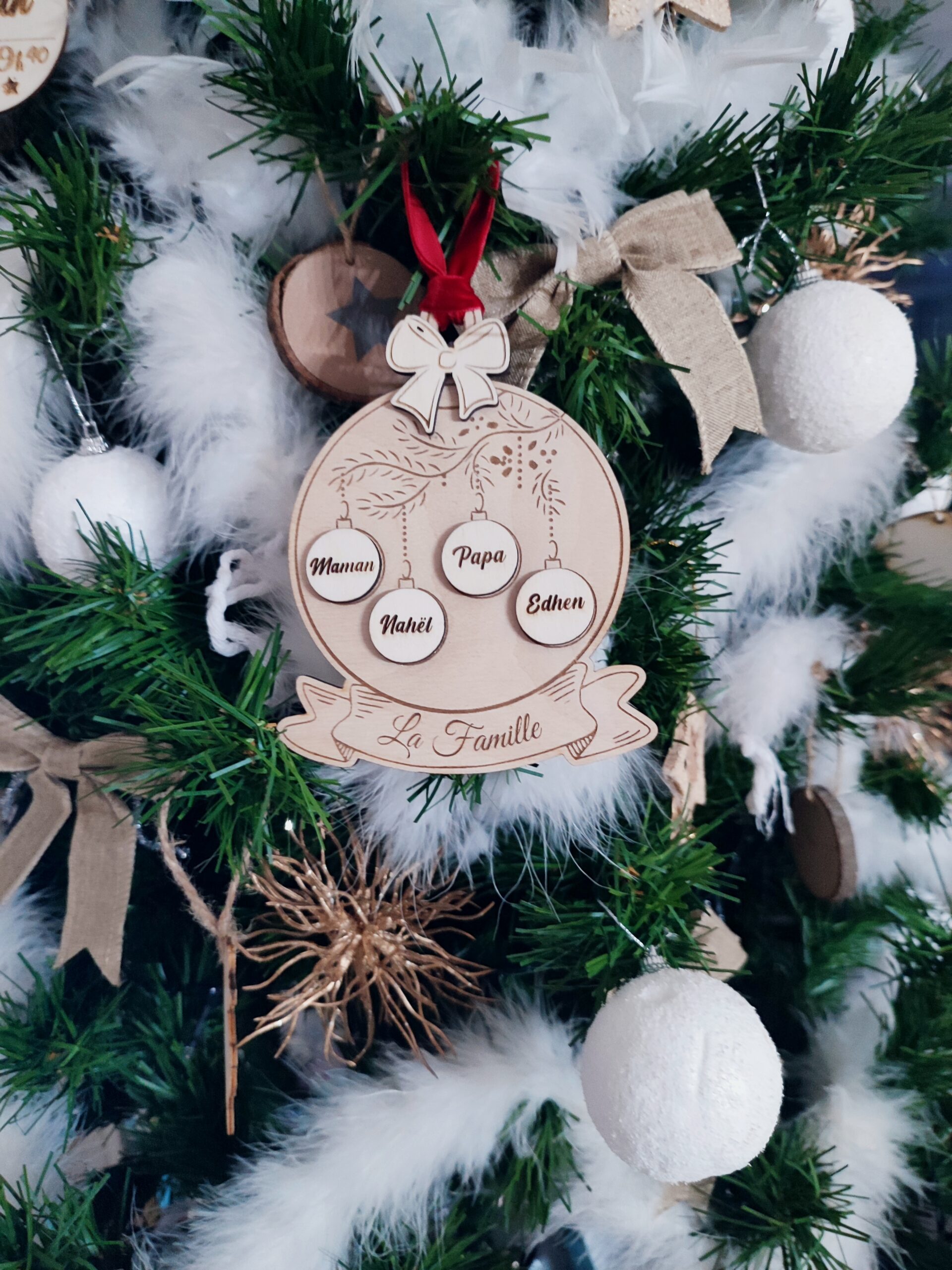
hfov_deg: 56.8
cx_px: 476
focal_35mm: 24
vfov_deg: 71.6
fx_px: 880
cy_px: 635
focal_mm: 5.89
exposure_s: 1/17
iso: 2514
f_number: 1.89
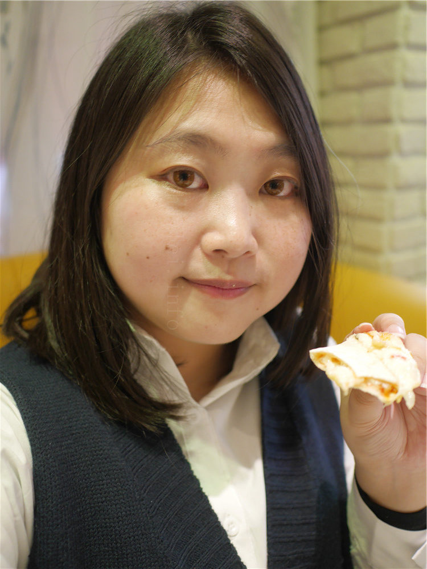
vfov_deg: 60.0
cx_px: 214
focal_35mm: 30
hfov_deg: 46.8
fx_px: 493
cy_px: 284
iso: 500
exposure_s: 1/60
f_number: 1.7
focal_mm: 15
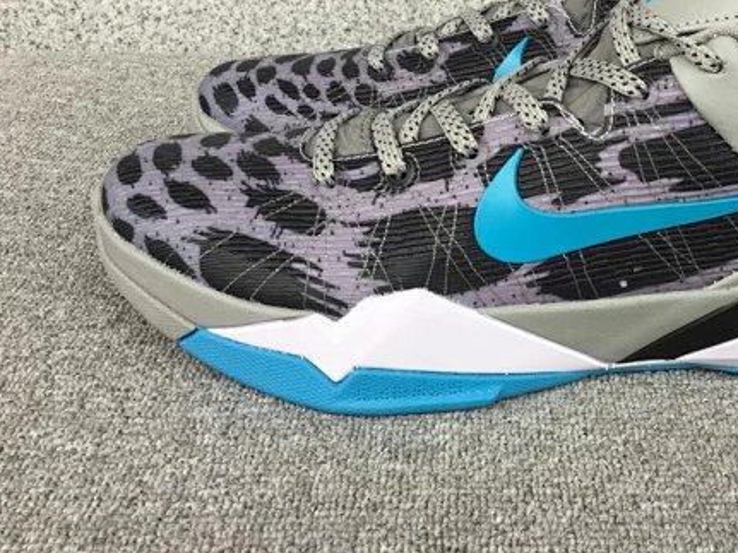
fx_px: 980
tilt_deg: -23.6
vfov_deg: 31.4
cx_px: 541
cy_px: 217
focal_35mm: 46
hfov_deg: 40.3
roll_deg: -2.9
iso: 32
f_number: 2.4
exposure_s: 1/50
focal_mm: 3.3
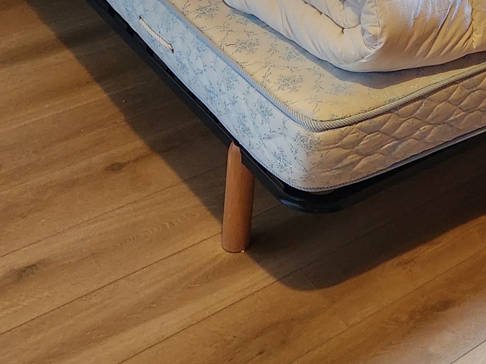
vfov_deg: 17.7
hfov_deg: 23.4
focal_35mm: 76
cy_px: -153
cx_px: 584
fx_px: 1067
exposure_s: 1/100
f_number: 1.8
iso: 320
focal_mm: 5.4
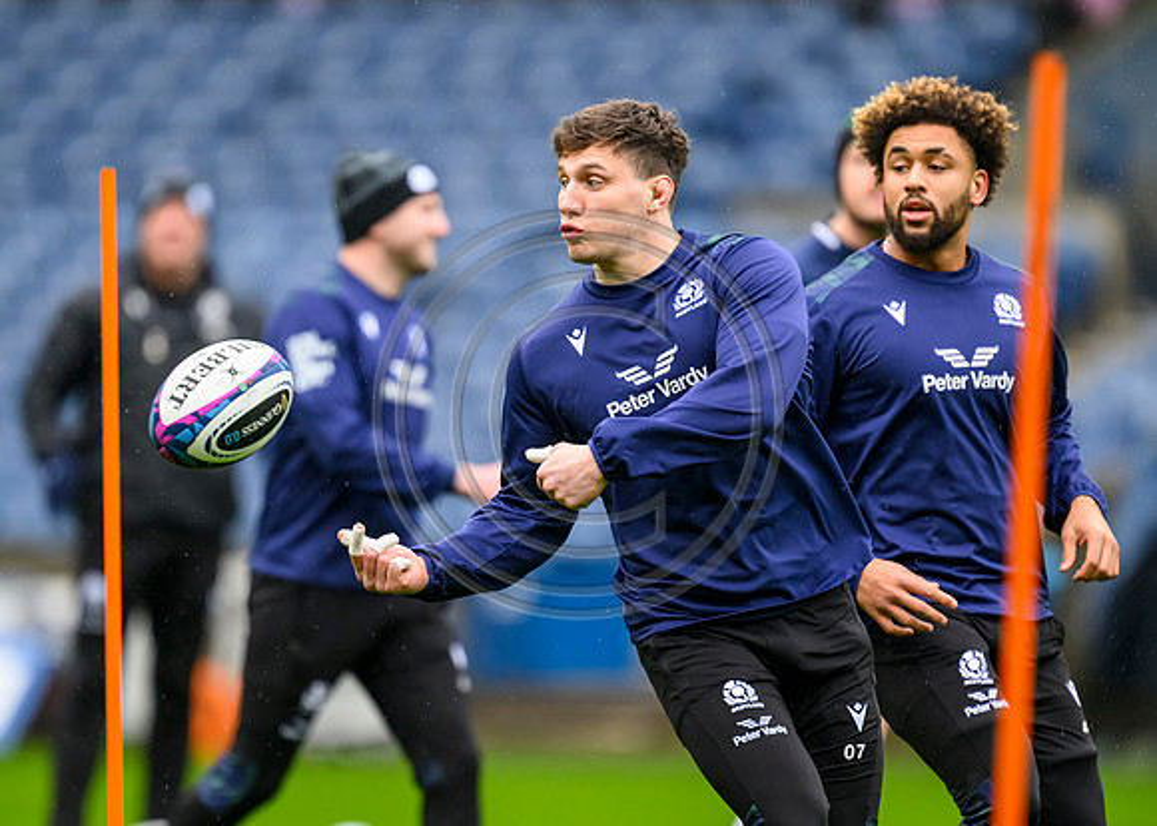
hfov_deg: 3.2
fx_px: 20714
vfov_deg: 2.3
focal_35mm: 631
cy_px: 387
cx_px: 496
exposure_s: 1/1250
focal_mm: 560
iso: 3200
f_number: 4
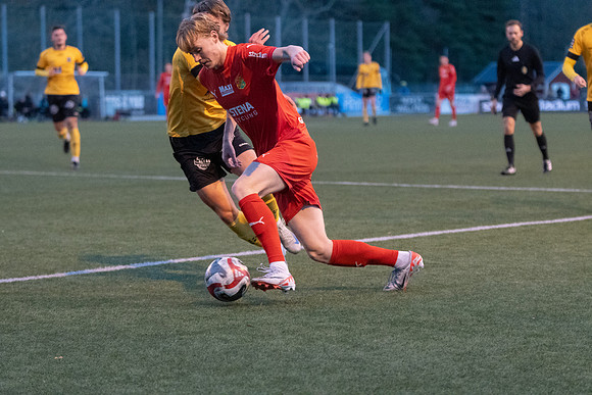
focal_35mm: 129
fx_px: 2122
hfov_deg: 15.9
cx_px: 296
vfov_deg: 10.6
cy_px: 198
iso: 8000
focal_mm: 86
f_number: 3.2
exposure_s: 1/800
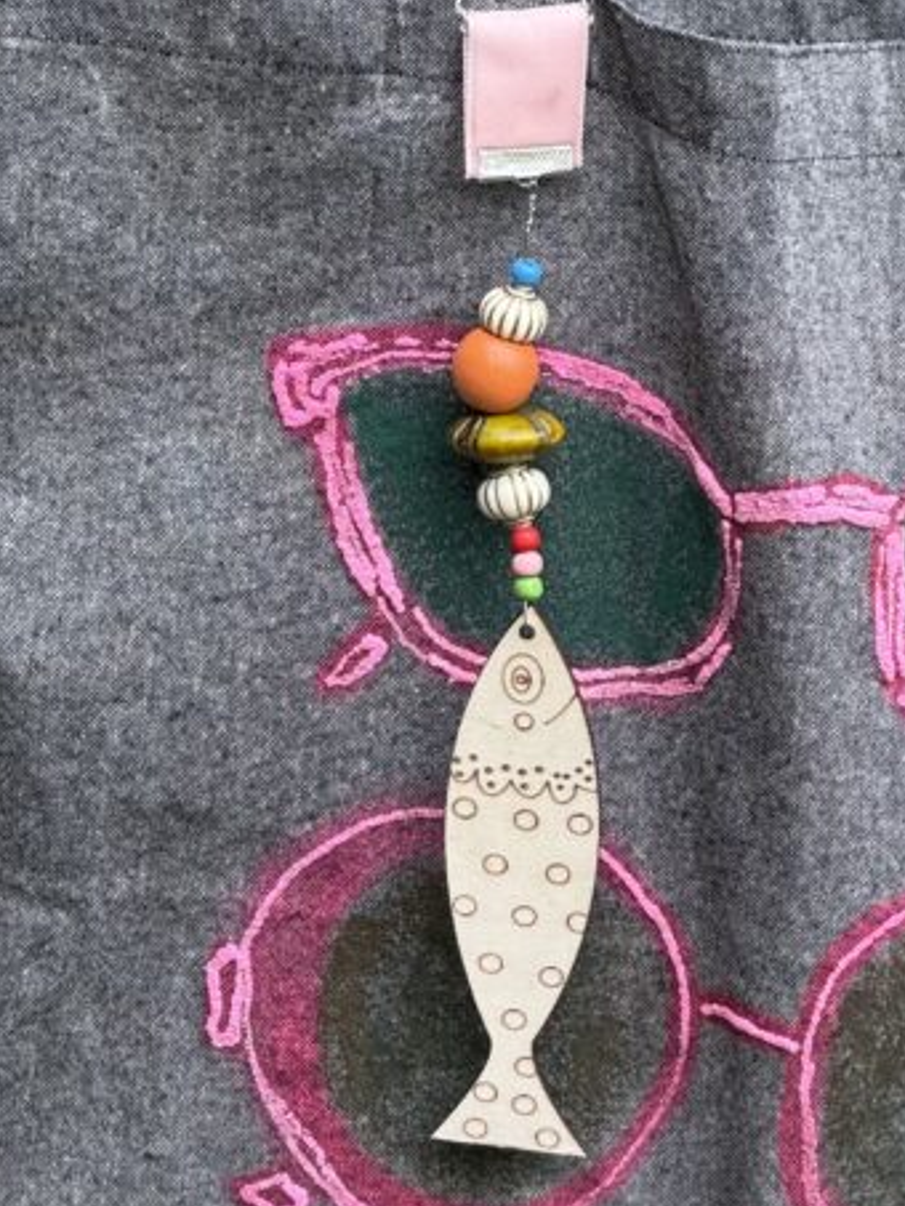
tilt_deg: -21.1
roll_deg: -1.1
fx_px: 9442
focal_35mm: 271
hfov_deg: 5.5
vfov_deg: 7.3
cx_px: 785
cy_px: 634
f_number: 2.8
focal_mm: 15.66
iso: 50
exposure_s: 1/99
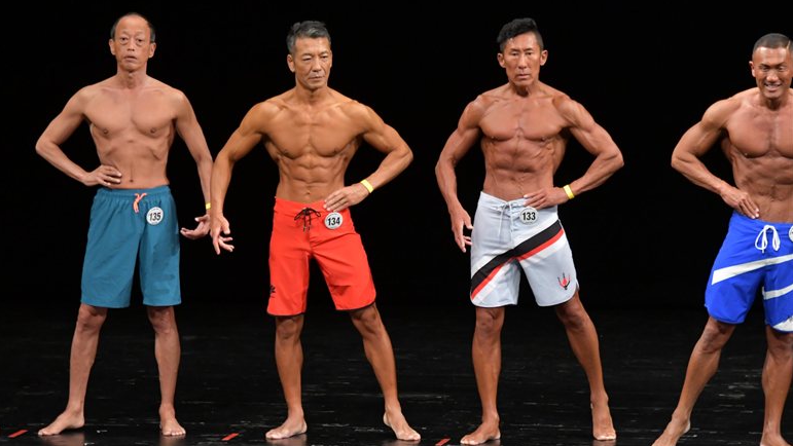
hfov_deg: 7.6
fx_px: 5973
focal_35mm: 284
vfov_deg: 4.3
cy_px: 228
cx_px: 395
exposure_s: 1/400
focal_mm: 180
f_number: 5.6
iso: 3200
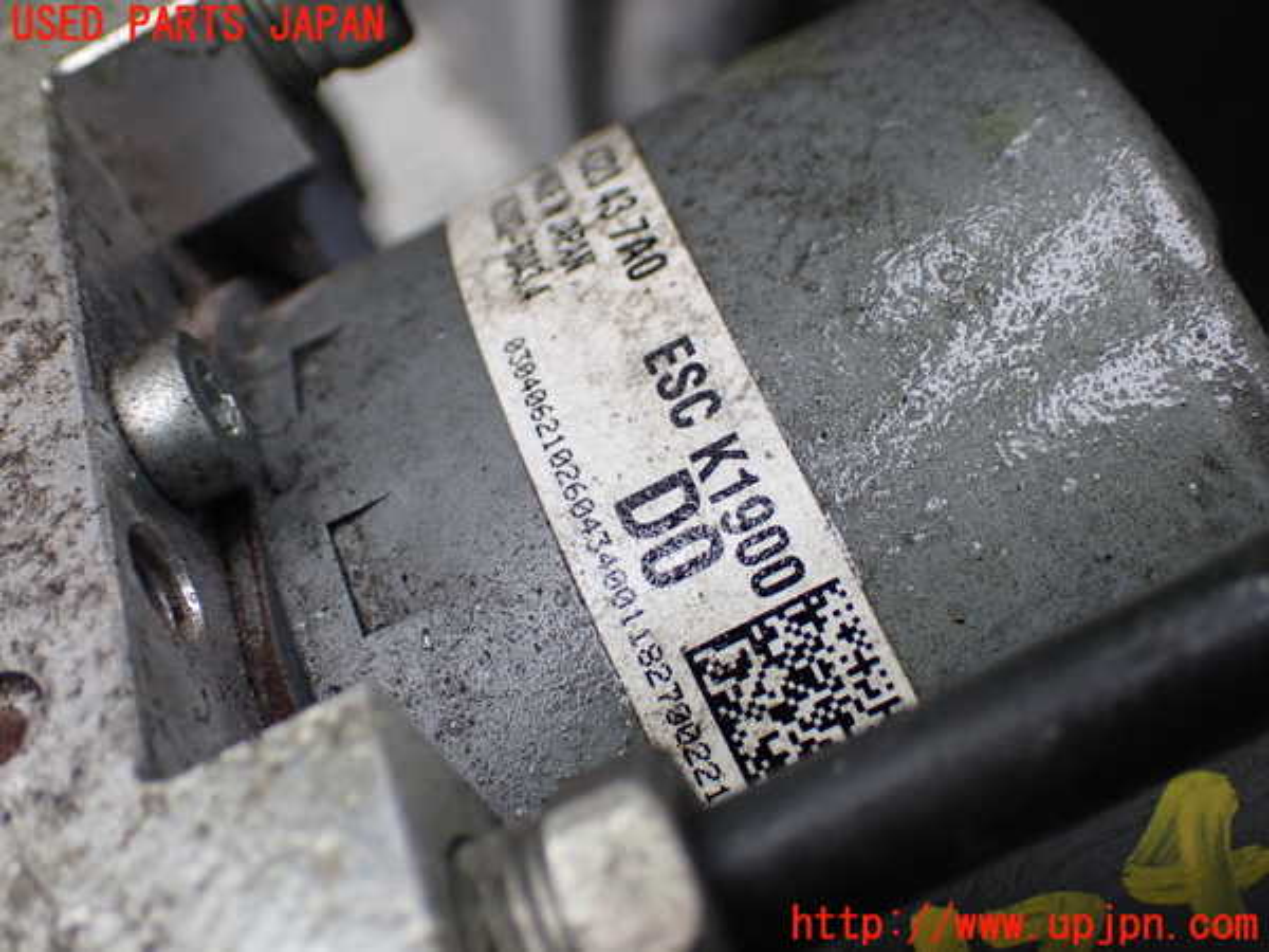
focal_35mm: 50
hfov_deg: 38.2
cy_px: 476
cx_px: 634
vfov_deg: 29.1
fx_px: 1833
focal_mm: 9.01
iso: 250
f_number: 3.2
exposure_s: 1/200
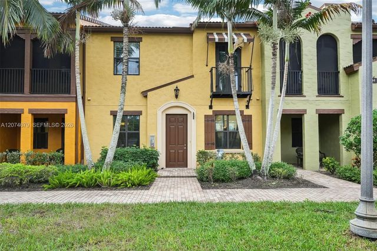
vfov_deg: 48.7
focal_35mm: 26
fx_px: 277
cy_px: 126
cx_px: 188
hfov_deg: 68.4
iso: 400
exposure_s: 1/250
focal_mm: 26.5
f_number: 8
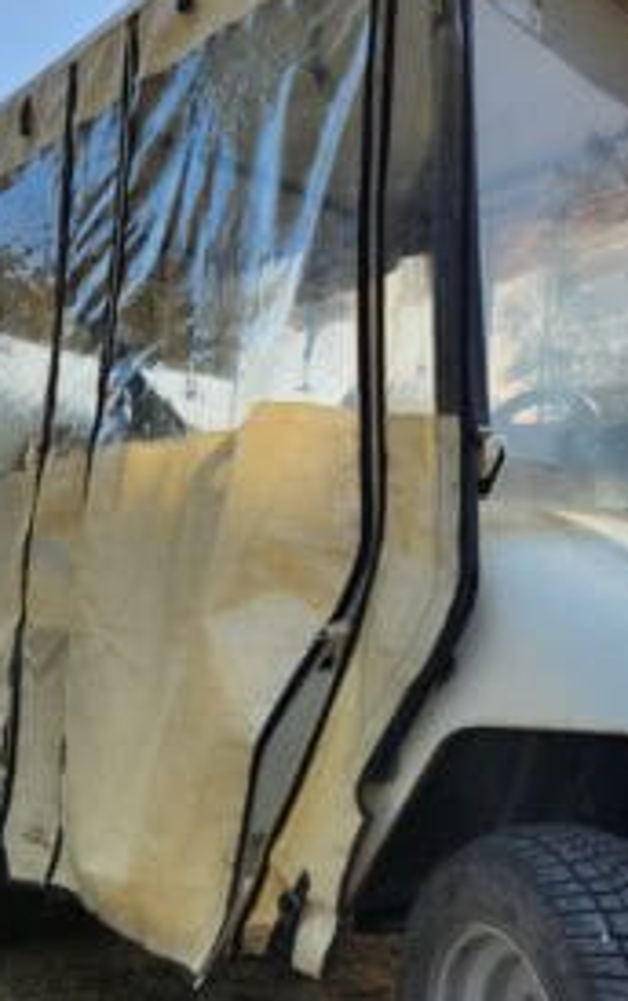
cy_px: 574
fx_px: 1092
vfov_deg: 49.1
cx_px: 540
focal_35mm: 40
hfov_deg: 30.9
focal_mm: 5.4
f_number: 1.8
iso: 20
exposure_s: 1/868
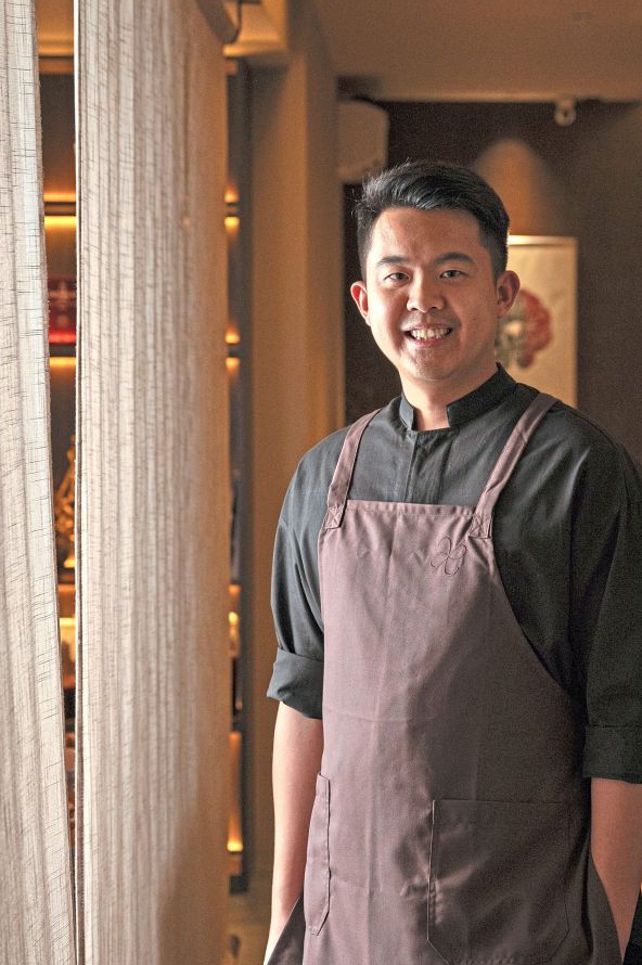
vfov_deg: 26.0
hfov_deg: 17.4
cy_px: 440
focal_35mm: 78
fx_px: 2090
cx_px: 421
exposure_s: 1/125
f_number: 4
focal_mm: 56
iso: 2000
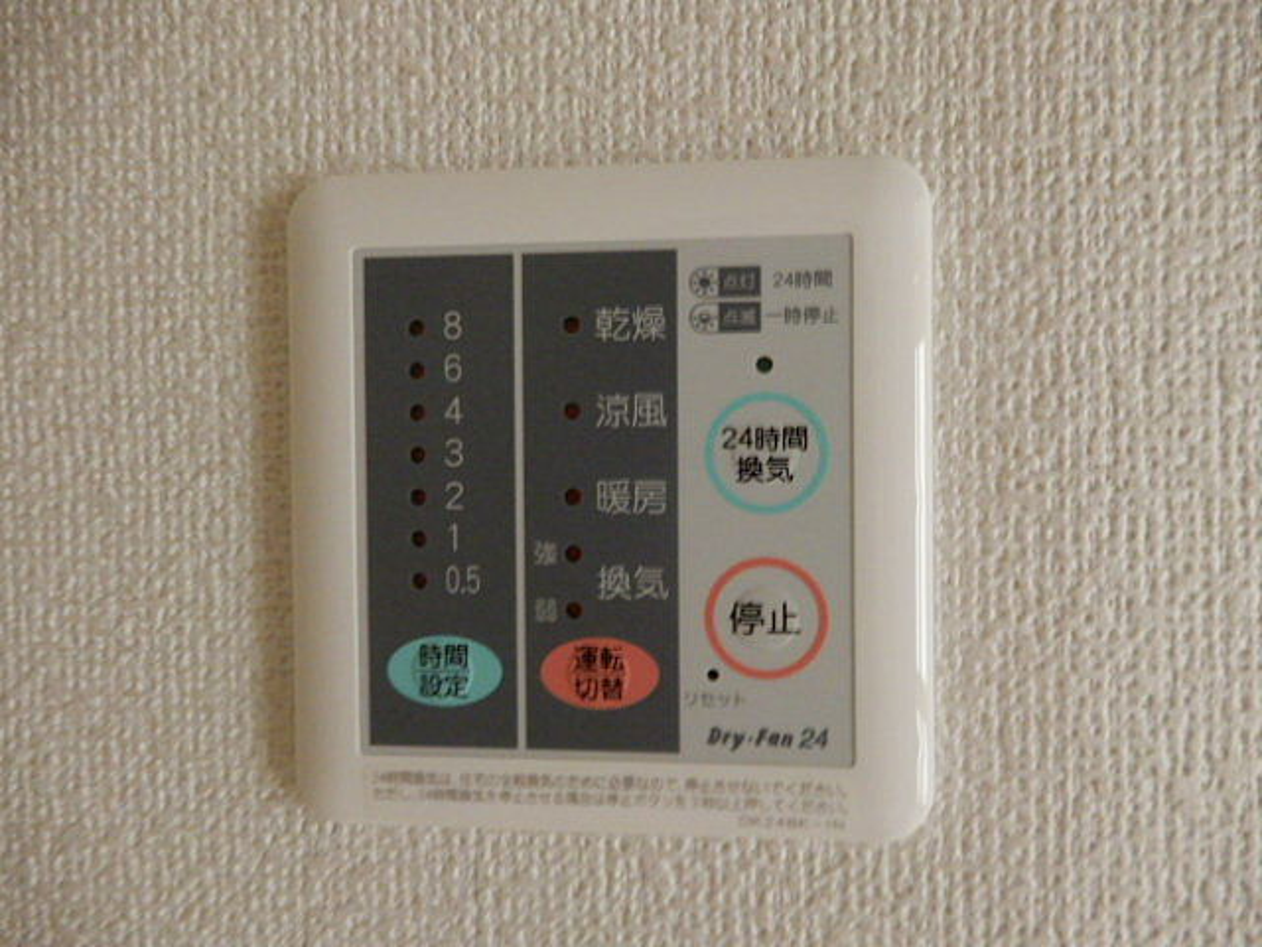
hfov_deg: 71.6
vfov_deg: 56.8
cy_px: 474
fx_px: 875
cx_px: 631
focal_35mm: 24
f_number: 3.4
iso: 800
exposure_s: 1/5
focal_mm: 4.3
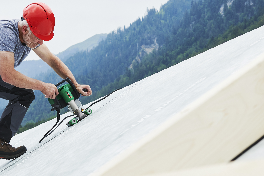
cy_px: 104
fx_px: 675
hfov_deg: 22.1
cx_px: 107
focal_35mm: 92
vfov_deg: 14.9
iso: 50
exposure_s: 1/250
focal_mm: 40
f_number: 5.6
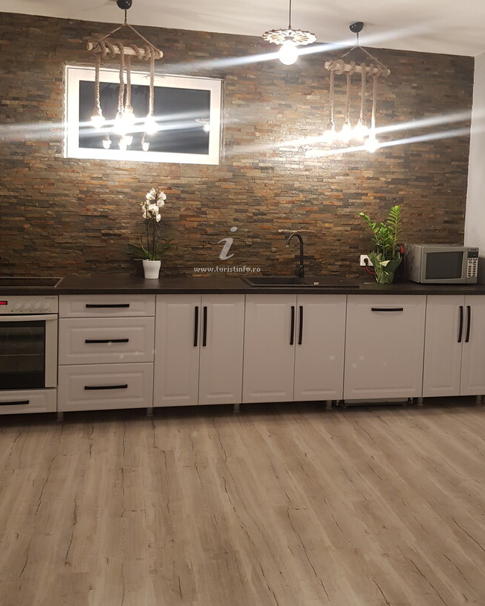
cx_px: 231
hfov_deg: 45.8
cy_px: 252
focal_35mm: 32
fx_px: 574
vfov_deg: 55.4
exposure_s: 1/33
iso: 160
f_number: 1.7
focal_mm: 4.2
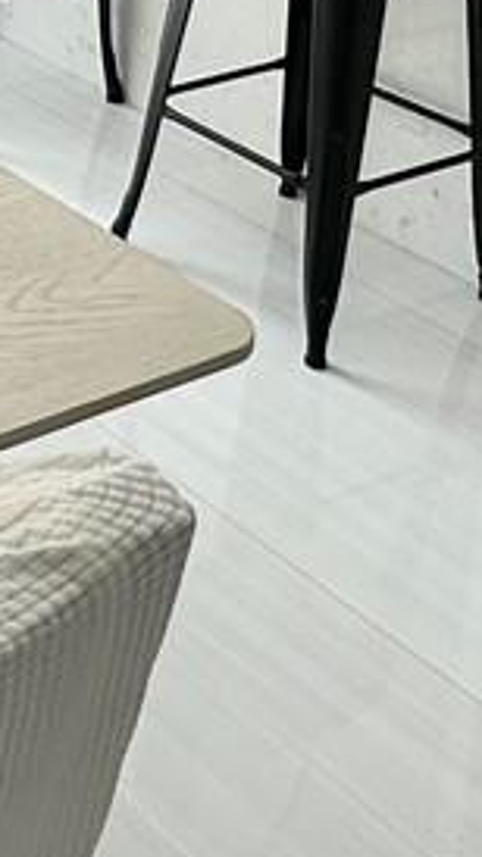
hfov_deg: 12.9
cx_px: -213
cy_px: -422
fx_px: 2023
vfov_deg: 20.5
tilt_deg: -7.9
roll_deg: -4.3
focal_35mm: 89
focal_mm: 2.22
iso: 40
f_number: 2.2
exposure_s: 1/184
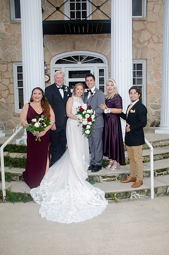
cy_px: 128
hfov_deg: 43.4
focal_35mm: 30
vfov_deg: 62.0
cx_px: 84
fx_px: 212
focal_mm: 20
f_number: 7.1
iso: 100
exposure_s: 1/250
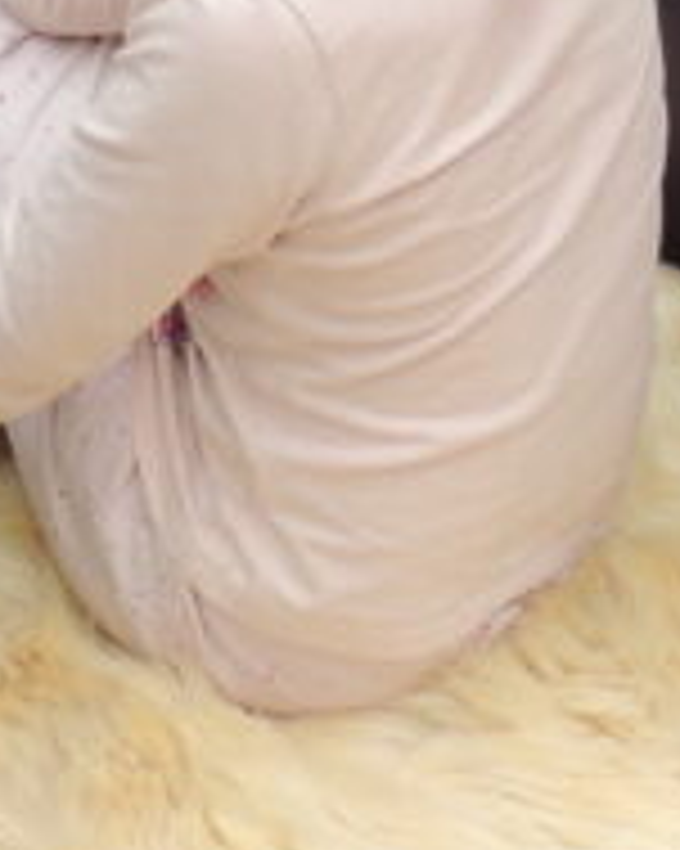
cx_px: -576
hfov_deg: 8.0
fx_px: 4683
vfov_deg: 9.7
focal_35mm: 186
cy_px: -870
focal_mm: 6.2
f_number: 3.3
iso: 100
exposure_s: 1/100
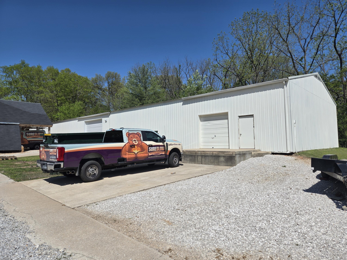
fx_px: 231
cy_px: 130
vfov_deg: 58.9
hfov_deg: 73.9
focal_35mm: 23
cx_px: 174
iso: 25
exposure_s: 1/3768
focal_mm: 5.4
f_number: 1.8
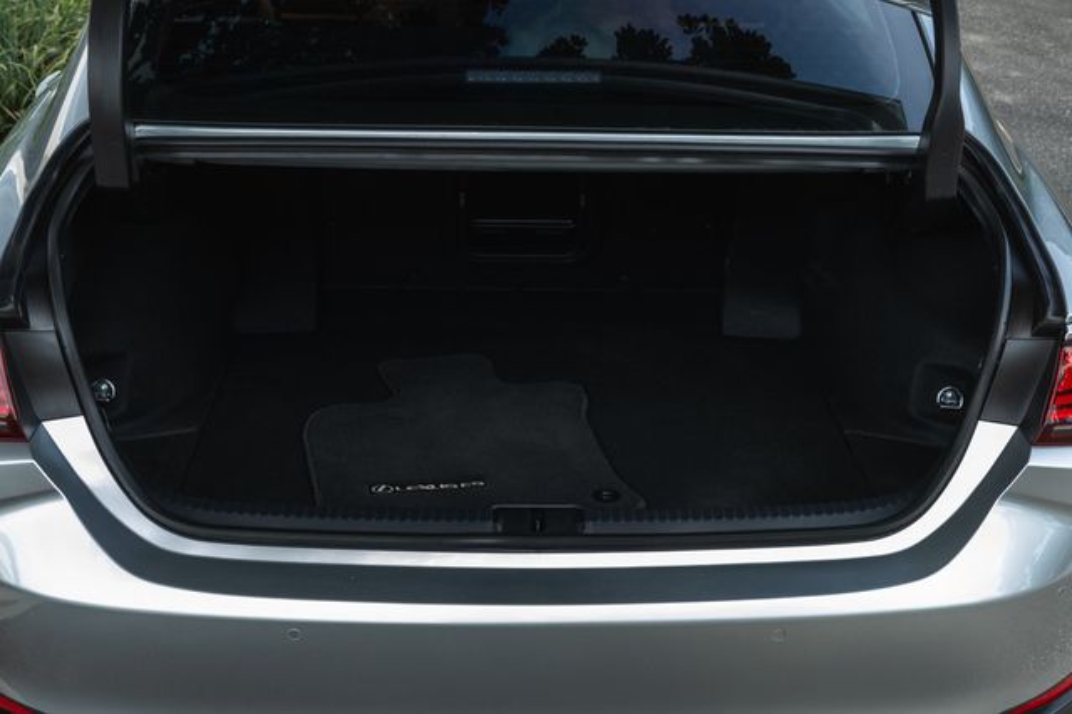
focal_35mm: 49
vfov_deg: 27.6
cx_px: 567
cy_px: 453
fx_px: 1447
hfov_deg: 40.6
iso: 640
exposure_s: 1/50
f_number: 8
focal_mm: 25
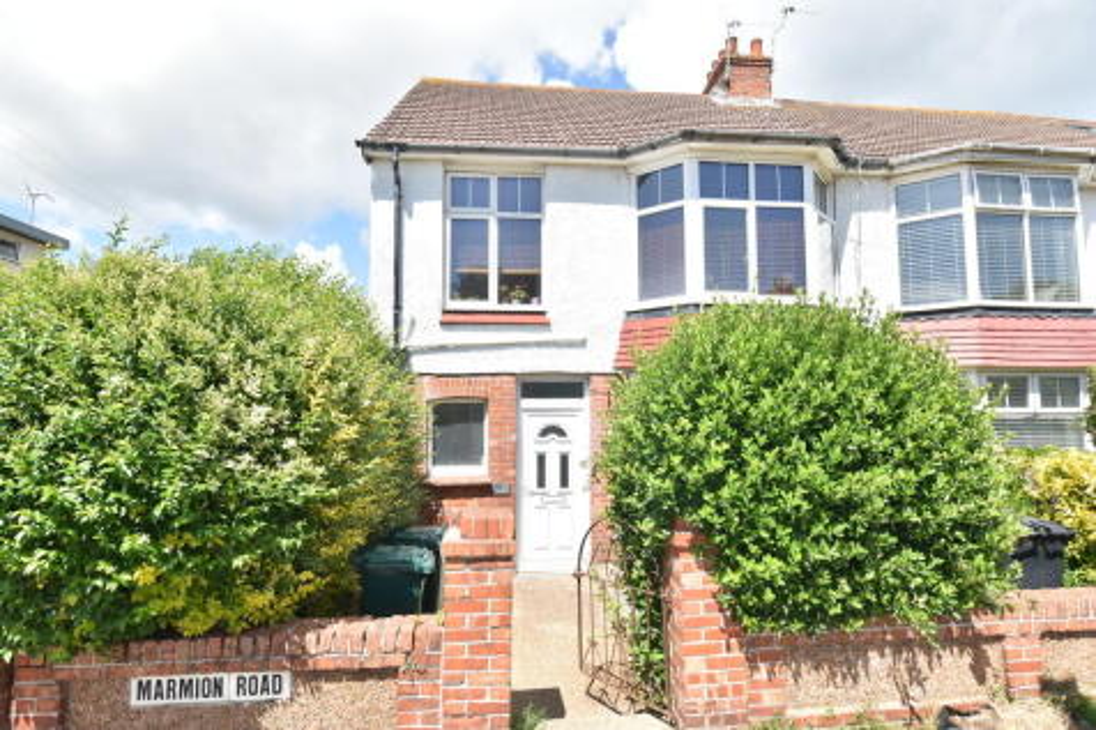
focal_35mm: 18
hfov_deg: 90.0
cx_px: 548
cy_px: 365
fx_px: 548
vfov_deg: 67.3
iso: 500
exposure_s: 1/400
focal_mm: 12
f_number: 10
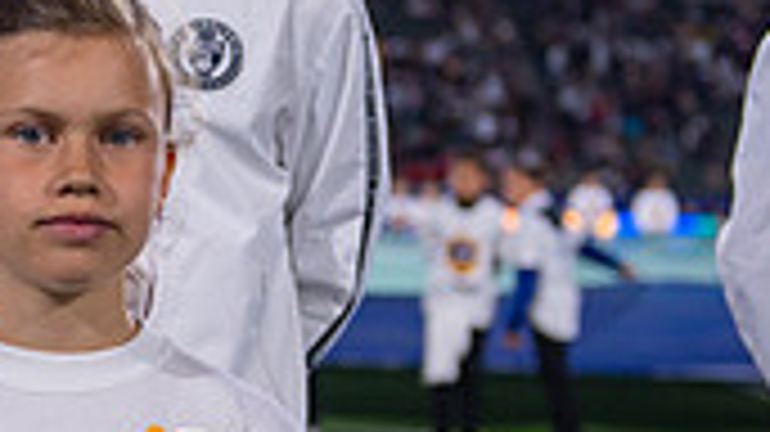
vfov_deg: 10.0
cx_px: 104
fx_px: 2469
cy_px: 266
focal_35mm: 121
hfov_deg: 17.5
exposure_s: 1/1600
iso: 640
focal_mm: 44
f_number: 2.8
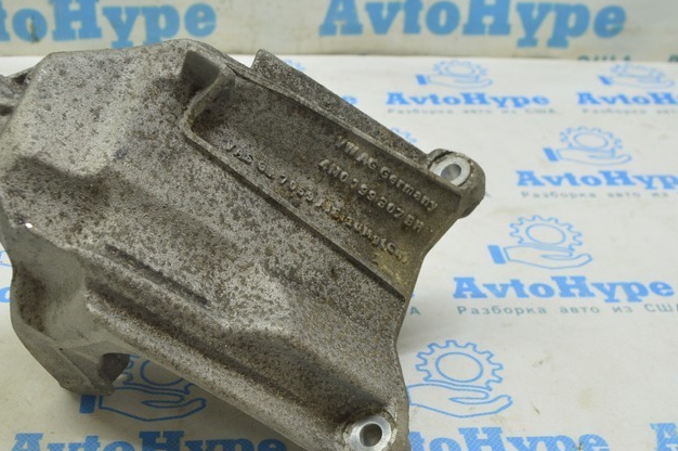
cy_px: 270
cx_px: 230
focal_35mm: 54
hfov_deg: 36.6
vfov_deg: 25.0
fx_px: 1016
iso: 400
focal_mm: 22
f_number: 5.6
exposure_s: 1/20
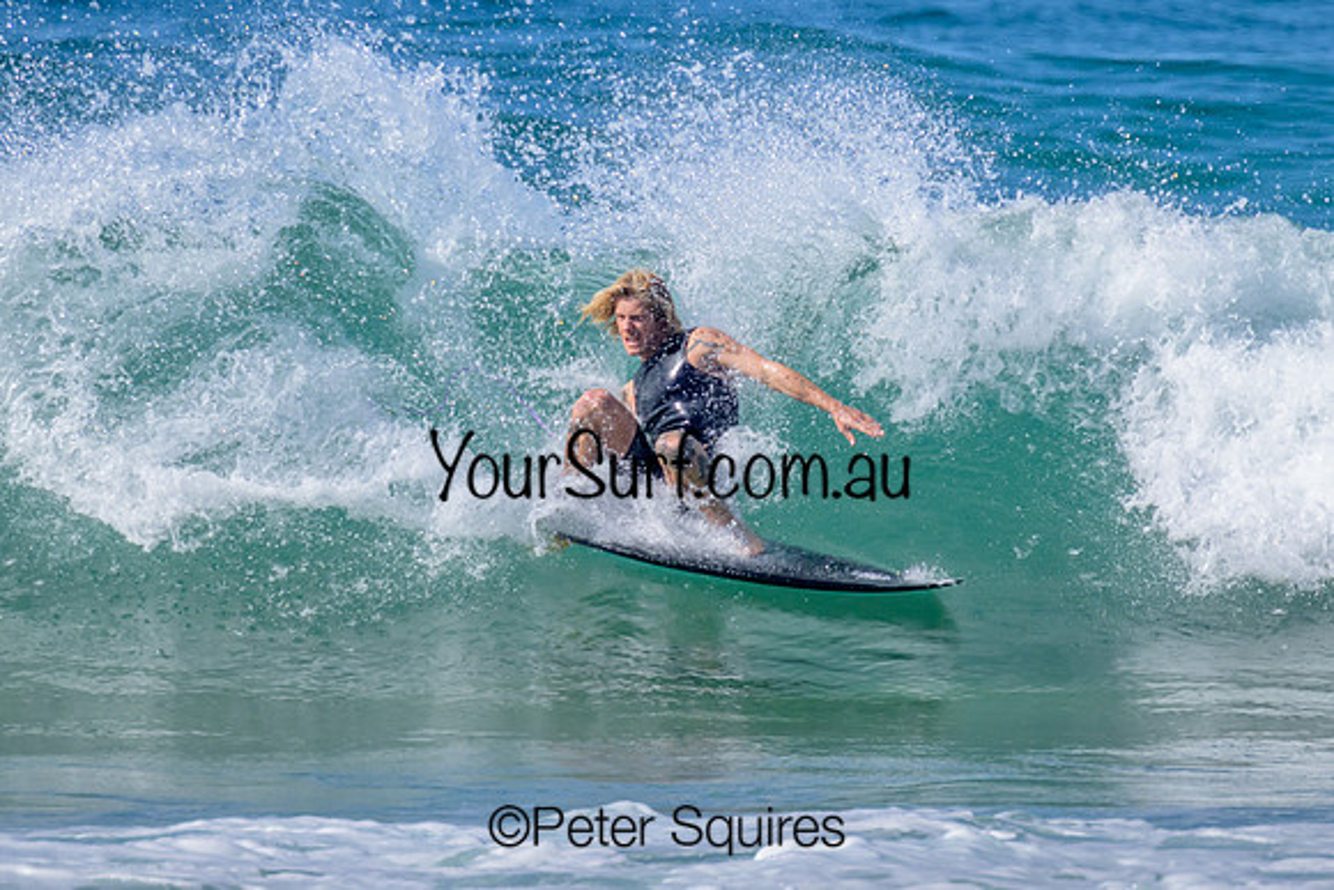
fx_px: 40400
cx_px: 695
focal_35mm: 1090
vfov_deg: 1.3
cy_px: 381
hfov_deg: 1.9
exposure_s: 1/2000
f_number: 11
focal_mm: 800
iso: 1000
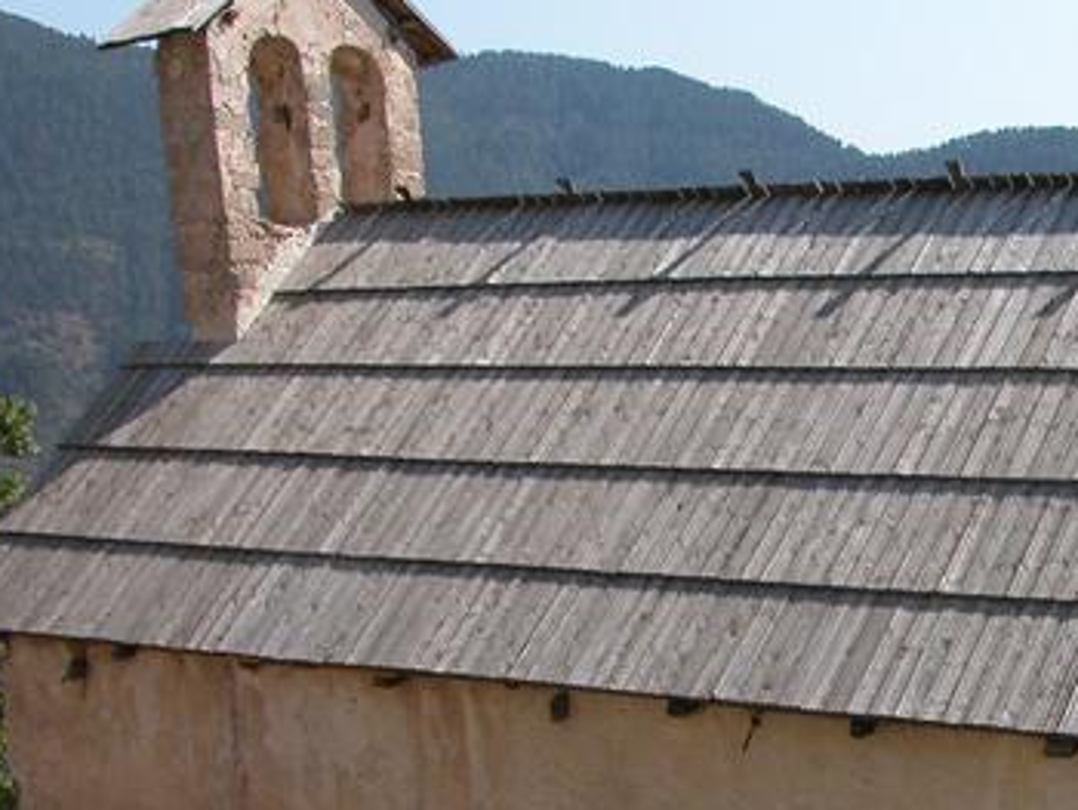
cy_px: 636
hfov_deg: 26.7
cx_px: 992
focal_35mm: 70
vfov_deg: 20.8
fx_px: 2181
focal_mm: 8.9
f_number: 6.3
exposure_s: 1/272
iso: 100
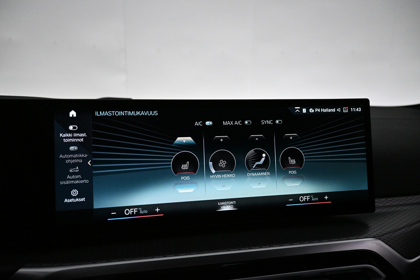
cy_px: 140
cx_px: 210
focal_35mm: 24
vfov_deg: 53.1
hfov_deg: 73.7
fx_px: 280
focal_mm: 16
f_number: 3.5
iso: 4000
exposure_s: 1/500
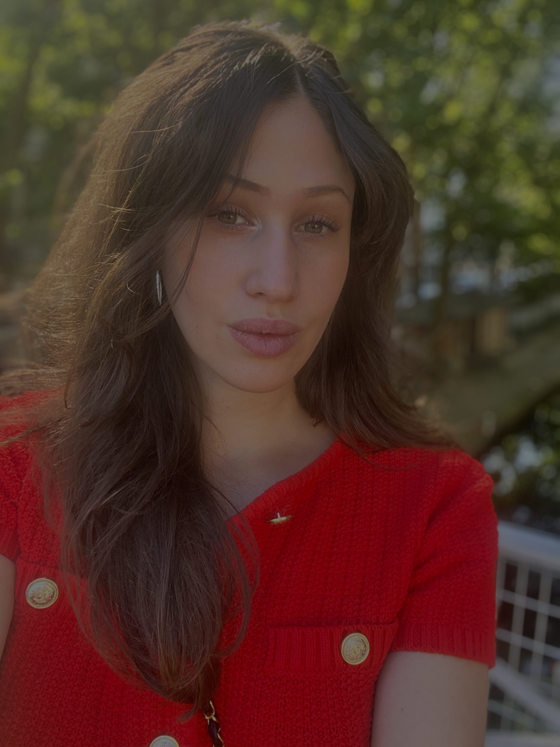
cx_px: 280
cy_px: 374
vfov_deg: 60.0
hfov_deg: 46.8
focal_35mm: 30
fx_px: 647
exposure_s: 1/122
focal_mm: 2.71
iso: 50
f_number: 2.2
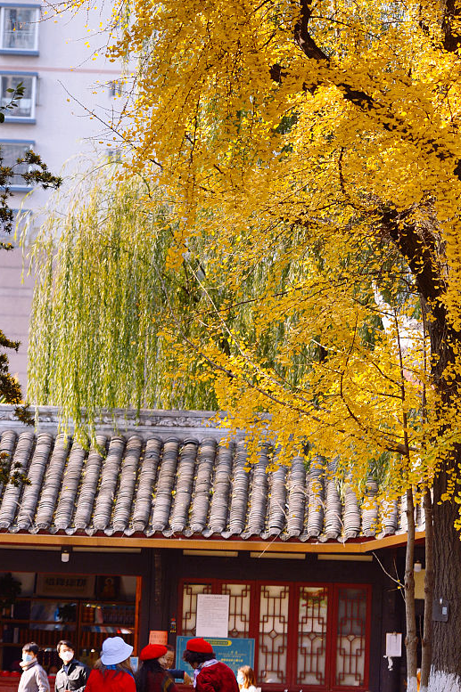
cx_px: 289
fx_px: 3327
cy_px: 386
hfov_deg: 7.9
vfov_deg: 11.9
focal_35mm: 173
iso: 220
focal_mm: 112
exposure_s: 1/1000
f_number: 2.8
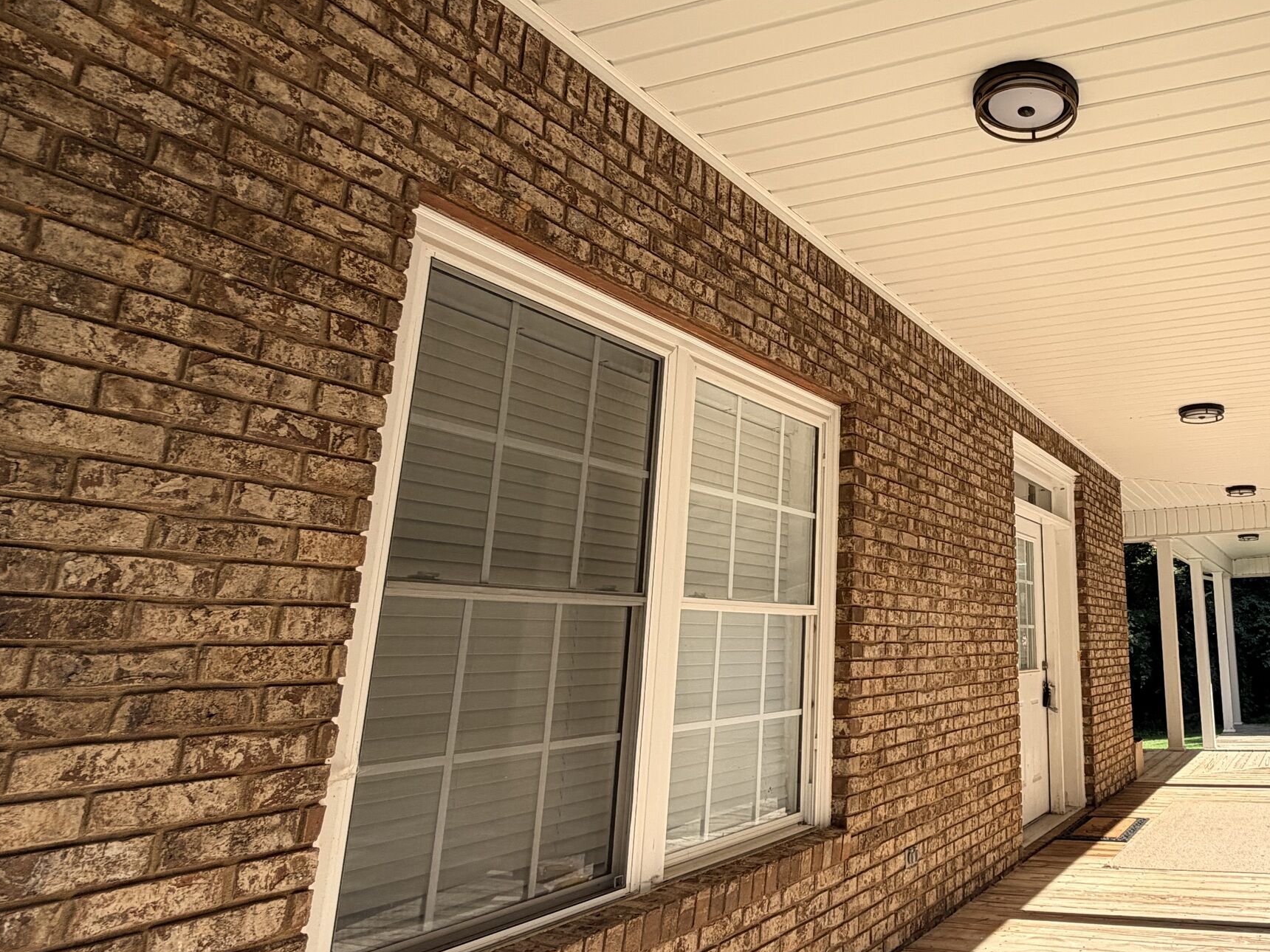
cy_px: 422
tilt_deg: +13.4
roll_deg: +0.4
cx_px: 1040
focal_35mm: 25
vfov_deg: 54.8
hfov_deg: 62.7
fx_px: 917
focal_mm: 2.22
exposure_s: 1/625
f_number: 2.2
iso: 40
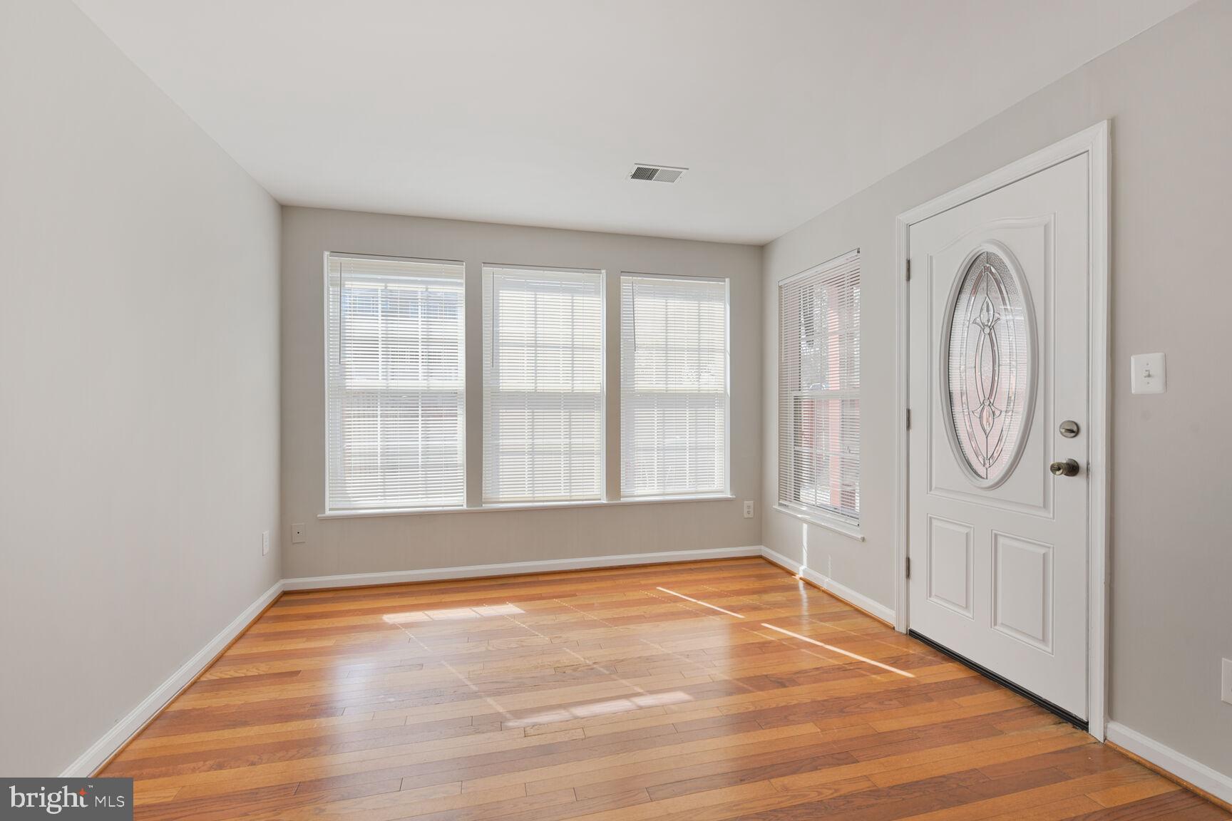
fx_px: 513
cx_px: 616
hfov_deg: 100.4
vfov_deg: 77.3
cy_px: 410
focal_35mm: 15
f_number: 8
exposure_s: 1/30
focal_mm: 15
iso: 200
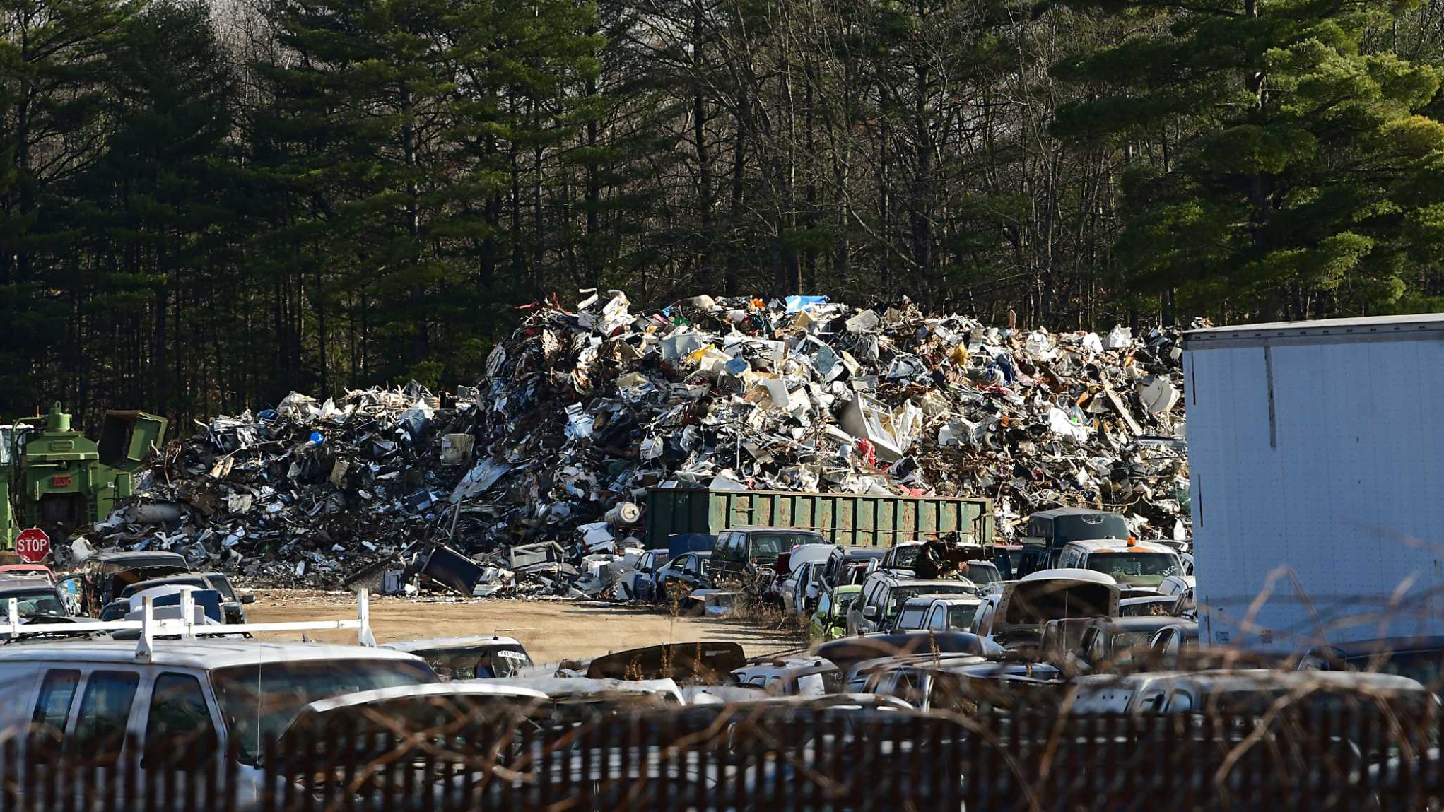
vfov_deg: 3.9
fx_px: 12061
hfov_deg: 6.9
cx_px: 722
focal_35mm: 315
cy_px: 477
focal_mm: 200
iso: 500
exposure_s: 1/800
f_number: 8
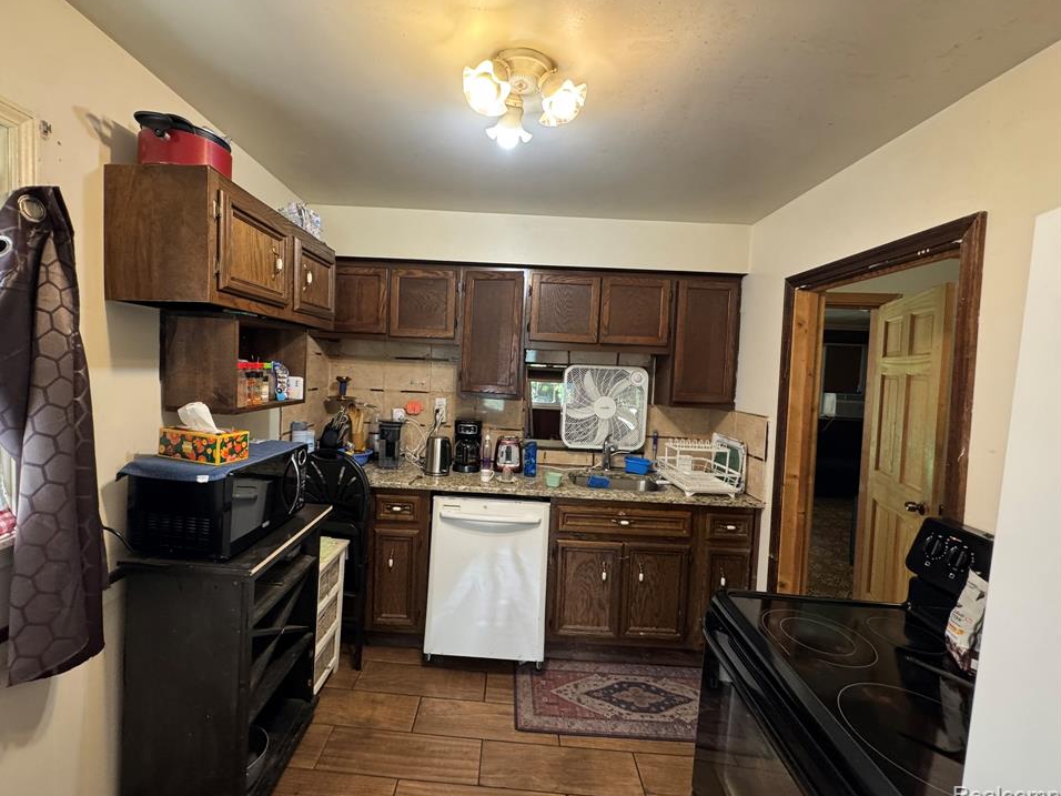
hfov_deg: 98.0
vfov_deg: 81.7
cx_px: 497
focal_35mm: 15
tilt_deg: -2.4
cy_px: 386
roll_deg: -2.1
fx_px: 460
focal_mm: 2.22
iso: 320
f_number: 2.2
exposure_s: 1/60
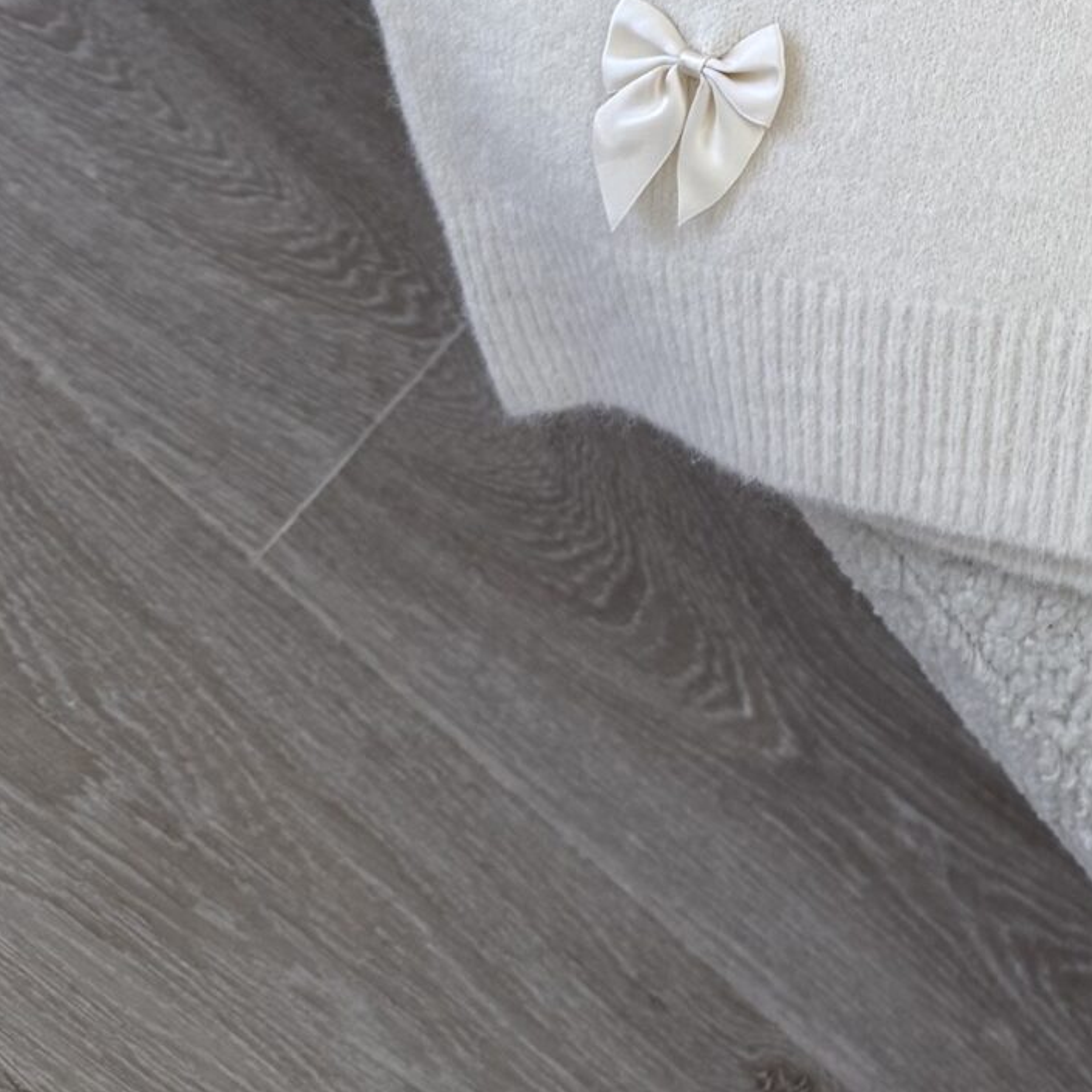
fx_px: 2748
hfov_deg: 20.7
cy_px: -367
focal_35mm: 77
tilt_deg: -66.0
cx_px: 1382
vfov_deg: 20.4
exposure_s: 1/206
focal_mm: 6.76
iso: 64
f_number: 1.78
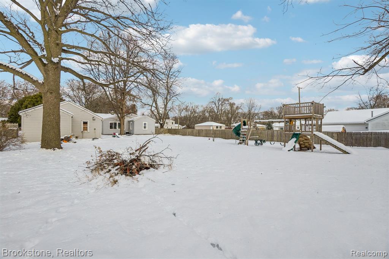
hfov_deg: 100.4
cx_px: 194
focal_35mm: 15
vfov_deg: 77.3
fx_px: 162
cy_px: 130
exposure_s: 1/350
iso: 100
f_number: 8
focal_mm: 10
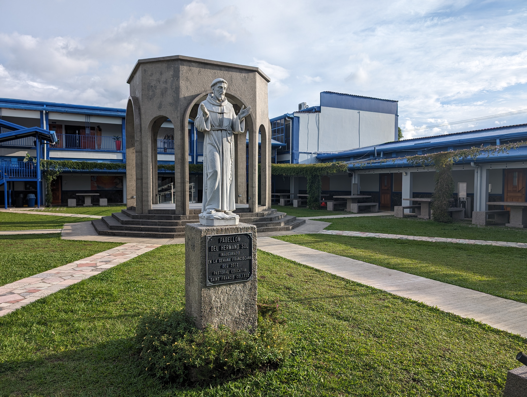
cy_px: 198
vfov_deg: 56.9
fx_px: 366
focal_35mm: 24
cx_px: 264
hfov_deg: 71.5
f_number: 1.68
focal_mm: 6.9
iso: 20
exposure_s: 1/929
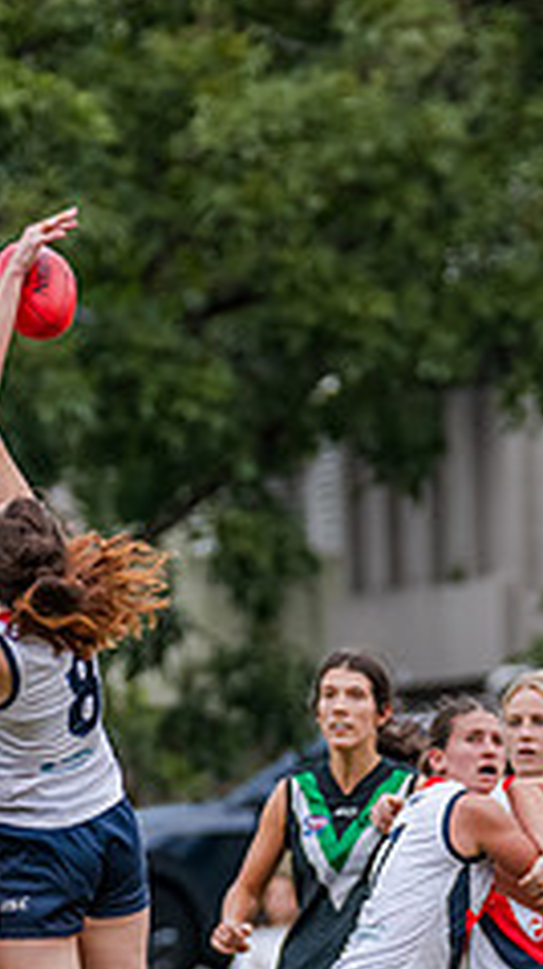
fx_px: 18219
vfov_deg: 3.0
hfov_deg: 1.7
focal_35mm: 710
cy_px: 629
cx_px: 186
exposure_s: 1/1600
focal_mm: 250
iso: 800
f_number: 5
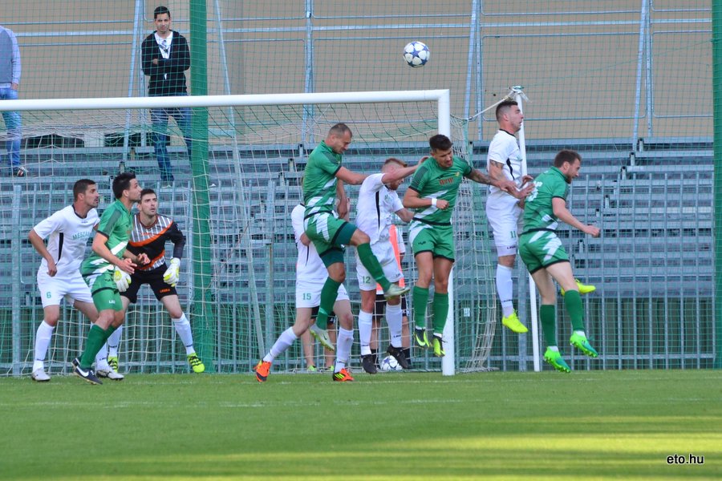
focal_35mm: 360
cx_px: 361
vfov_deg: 3.8
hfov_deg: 5.7
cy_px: 240
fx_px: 7219
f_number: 5.6
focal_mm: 240
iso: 400
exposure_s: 1/500
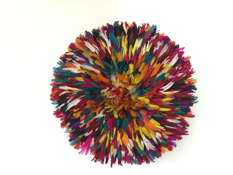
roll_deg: -0.1
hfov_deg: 61.7
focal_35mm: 29
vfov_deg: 48.2
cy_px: 88
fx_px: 195
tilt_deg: +0.3
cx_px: 116
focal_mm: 4.15
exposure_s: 1/10
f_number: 2.2
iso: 100
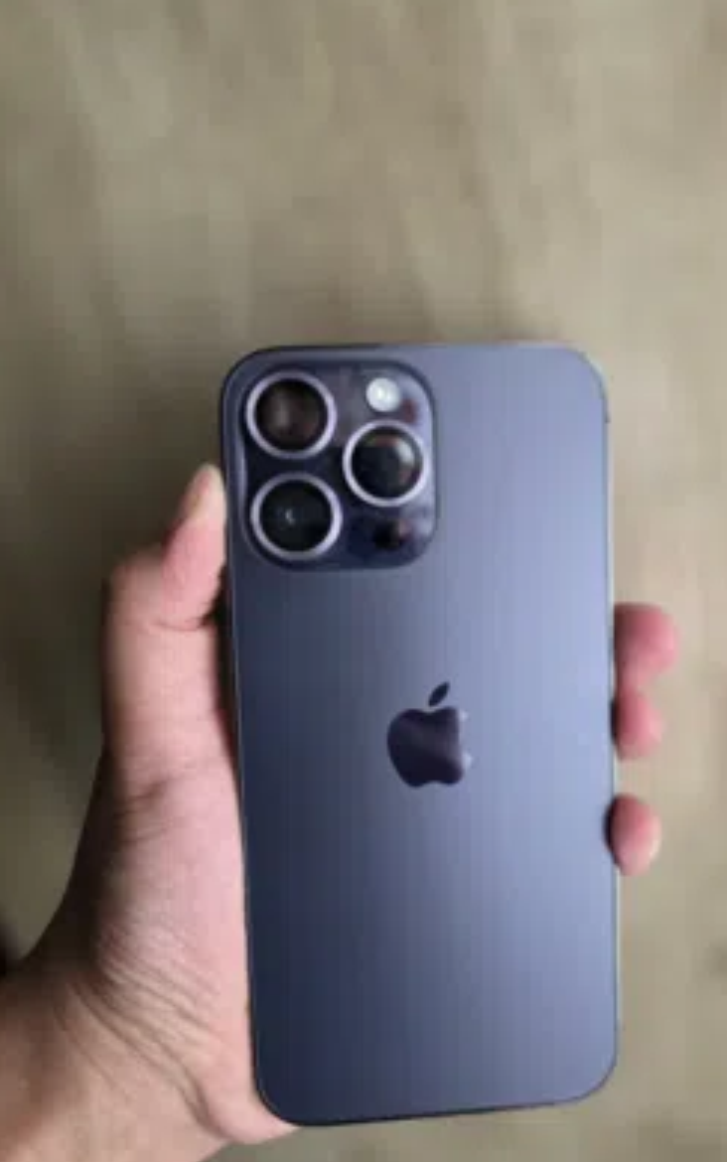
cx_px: 441
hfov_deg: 49.0
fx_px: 792
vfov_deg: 72.5
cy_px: 590
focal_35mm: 25
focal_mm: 6.3
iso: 640
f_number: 1.7
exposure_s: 1/120
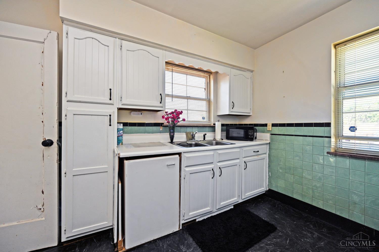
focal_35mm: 14
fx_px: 147
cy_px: 126
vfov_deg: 81.2
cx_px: 190
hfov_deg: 104.3
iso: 200
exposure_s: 1/100
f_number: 5.6
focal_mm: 14
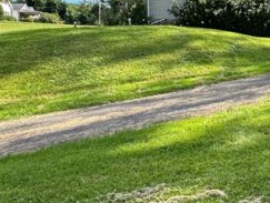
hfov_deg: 35.4
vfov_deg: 31.5
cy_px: 75
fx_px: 359
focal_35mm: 46
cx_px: 294
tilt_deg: -3.7
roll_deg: -1.3
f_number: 2.2
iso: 40
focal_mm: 2.22
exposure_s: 1/545
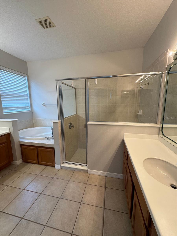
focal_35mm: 14
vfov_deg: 102.1
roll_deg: +1.6
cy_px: 118
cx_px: 88
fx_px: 95
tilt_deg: -8.7
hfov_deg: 85.7
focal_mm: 2.22
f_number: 2.2
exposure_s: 1/120
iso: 200
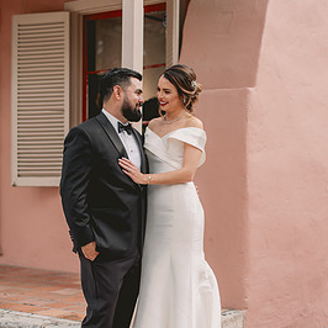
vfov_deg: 23.9
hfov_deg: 24.0
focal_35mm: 72
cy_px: 202
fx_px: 772
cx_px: 178
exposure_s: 1/2000
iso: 160
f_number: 2
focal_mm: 50
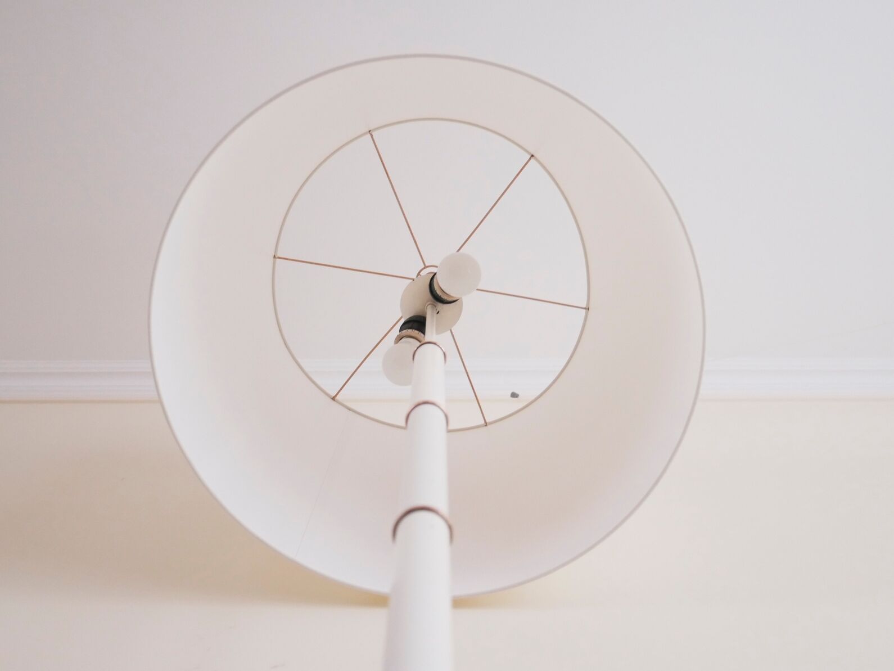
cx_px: 447
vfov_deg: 39.7
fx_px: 930
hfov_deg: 51.3
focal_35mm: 36
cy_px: 336
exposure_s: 1/8
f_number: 4.2
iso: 3200
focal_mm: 18
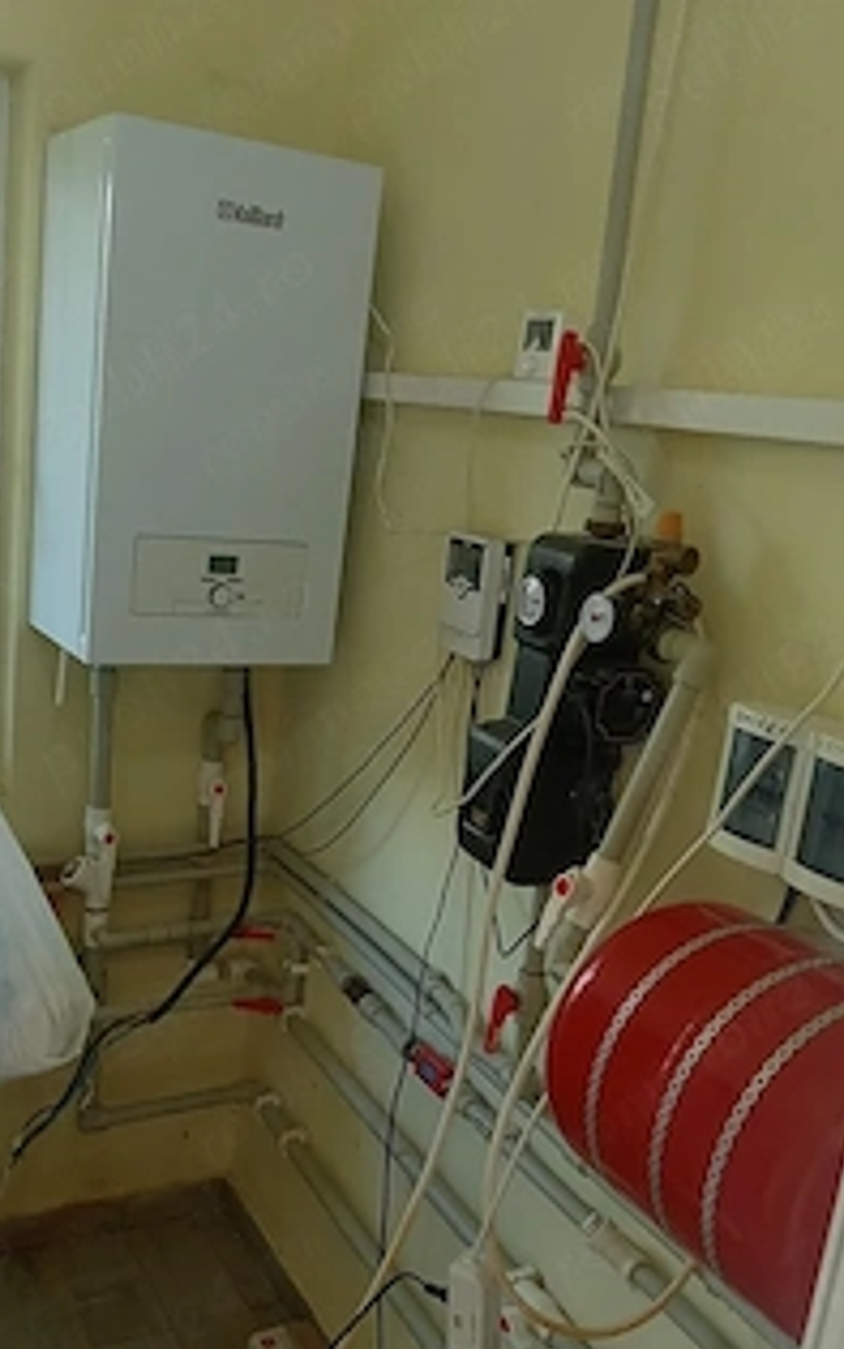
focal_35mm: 35
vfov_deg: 55.2
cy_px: 749
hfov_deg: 36.1
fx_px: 1288
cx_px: 326
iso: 118
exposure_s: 1/50
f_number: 1.8
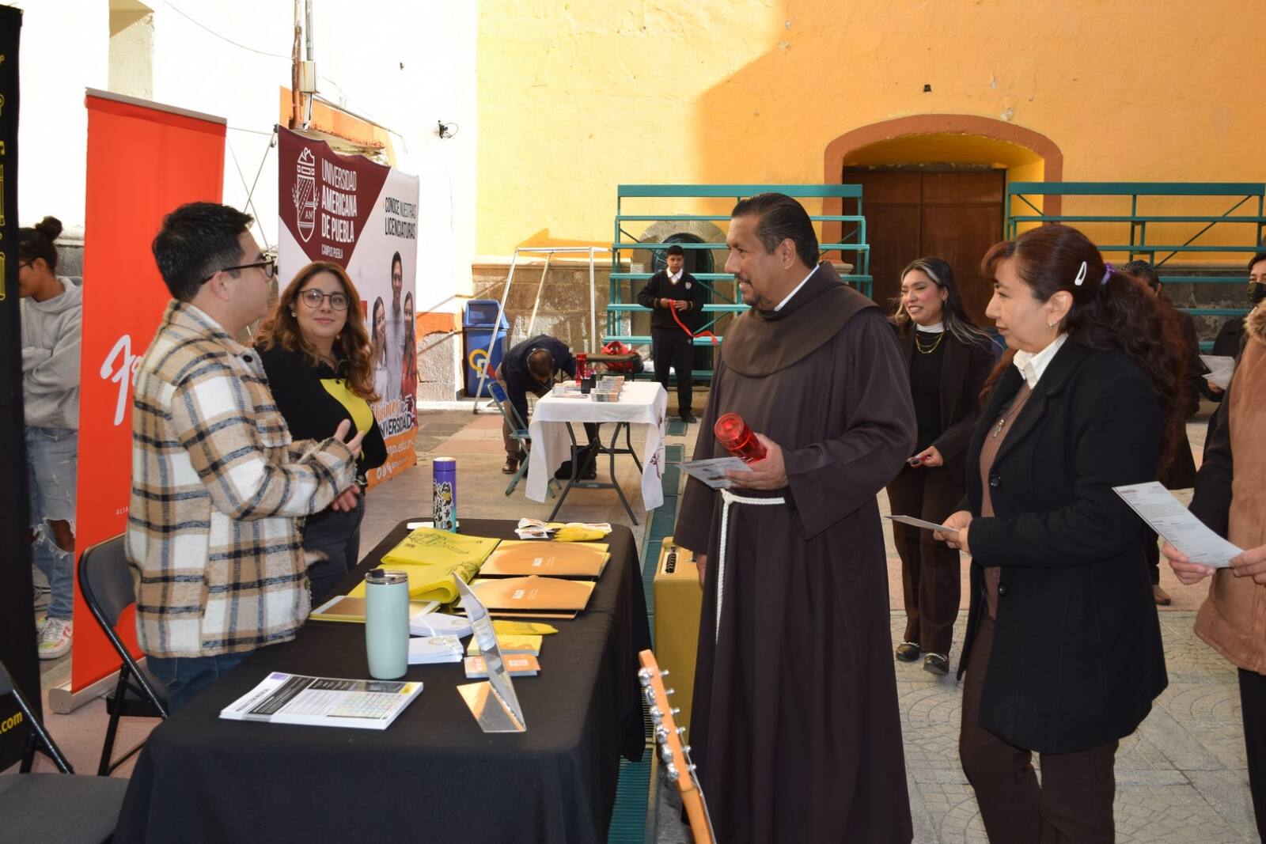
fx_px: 1213
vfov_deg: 38.4
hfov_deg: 55.1
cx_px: 633
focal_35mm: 34
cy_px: 422
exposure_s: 1/160
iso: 100
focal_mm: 23
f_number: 6.3
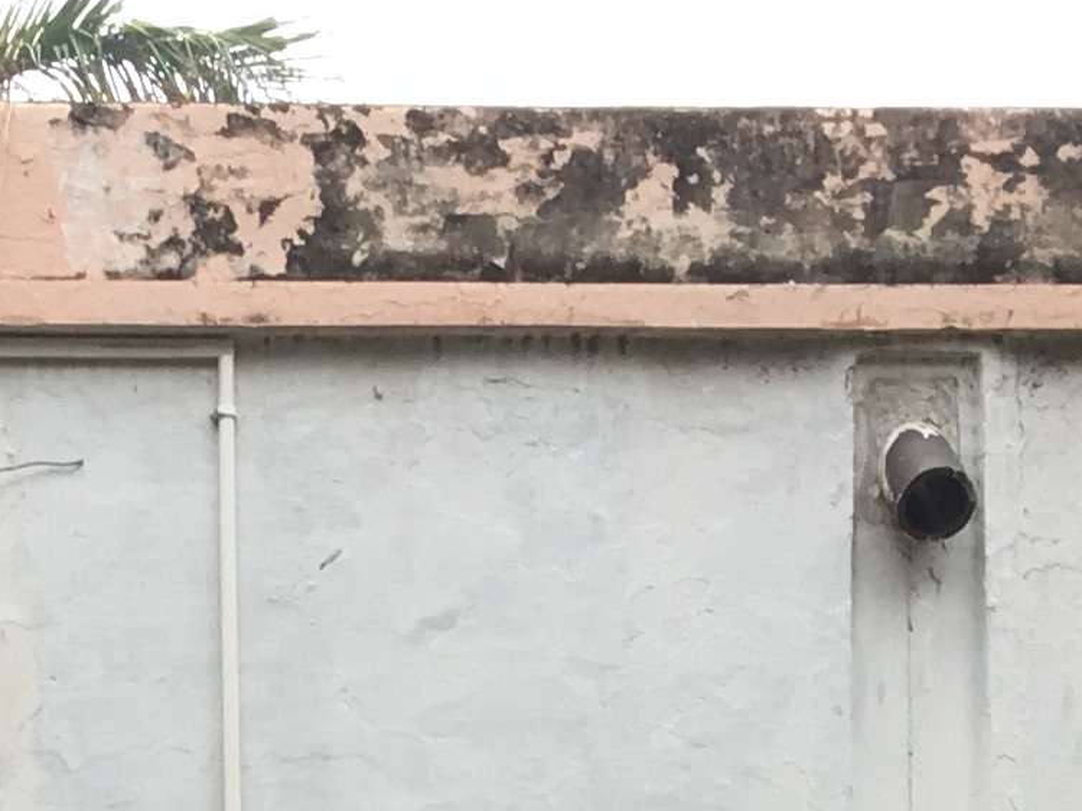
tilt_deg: +7.5
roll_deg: -0.6
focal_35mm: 156
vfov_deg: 8.7
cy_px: 1863
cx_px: -440
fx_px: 4875
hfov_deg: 12.2
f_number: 2.2
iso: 25
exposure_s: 1/50
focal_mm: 4.15
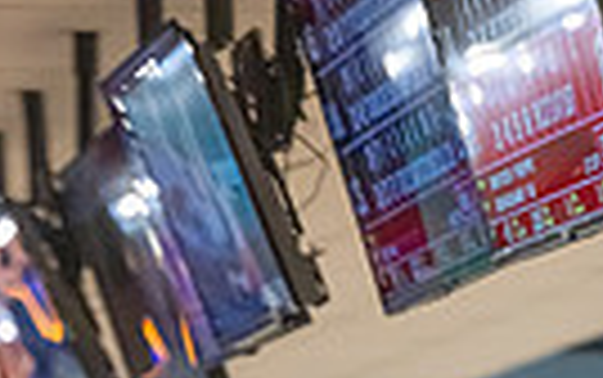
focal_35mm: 353
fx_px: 5806
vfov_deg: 3.7
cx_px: 446
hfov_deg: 5.9
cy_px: 900
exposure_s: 1/800
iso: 4000
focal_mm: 103
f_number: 2.8
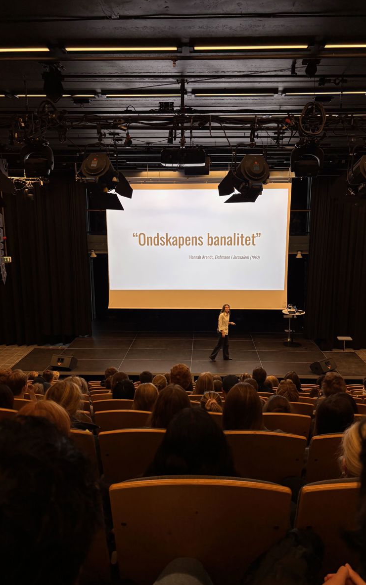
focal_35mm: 28
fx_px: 447
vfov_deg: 66.5
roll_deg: -0.5
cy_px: 295
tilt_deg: -10.8
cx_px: 190
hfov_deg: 44.5
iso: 80
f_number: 1.6
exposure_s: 1/60
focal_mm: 5.96
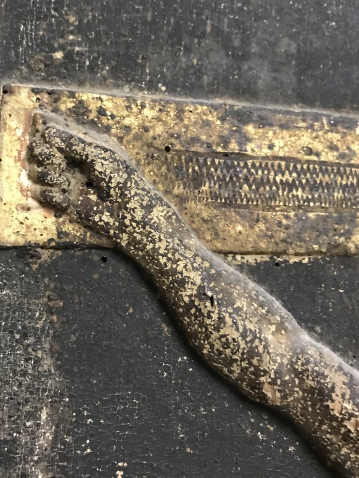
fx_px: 470
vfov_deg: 53.8
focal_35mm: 34
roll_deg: -3.3
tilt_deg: -0.7
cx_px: 152
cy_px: 204
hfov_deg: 41.7
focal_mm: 3.99
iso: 100
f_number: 1.8
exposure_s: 1/8
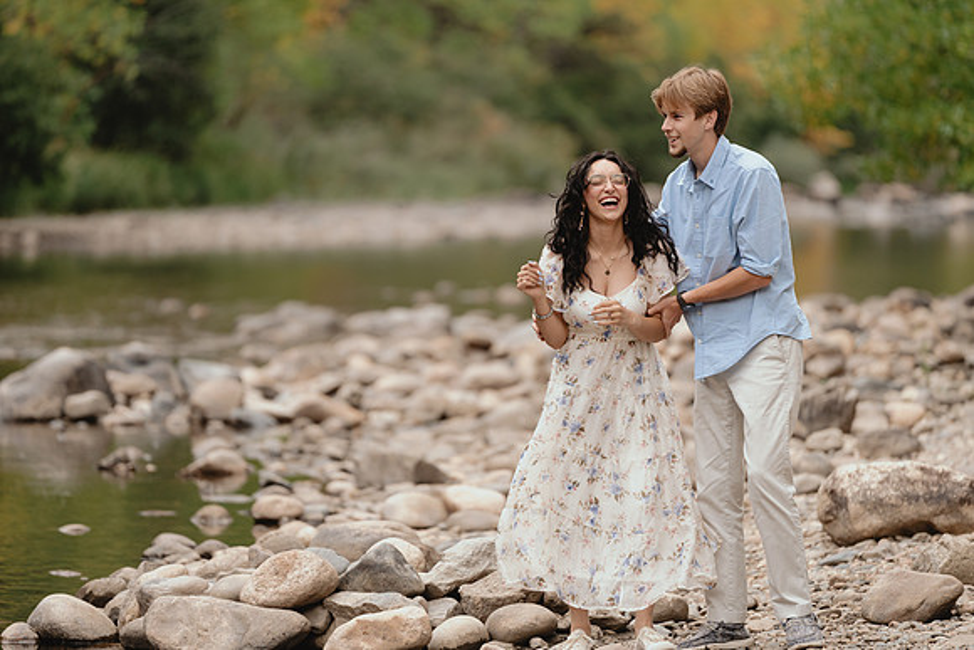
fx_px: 5412
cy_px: 325
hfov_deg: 10.3
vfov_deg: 6.9
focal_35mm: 200
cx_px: 487
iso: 250
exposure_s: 1/250
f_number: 2.8
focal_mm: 200
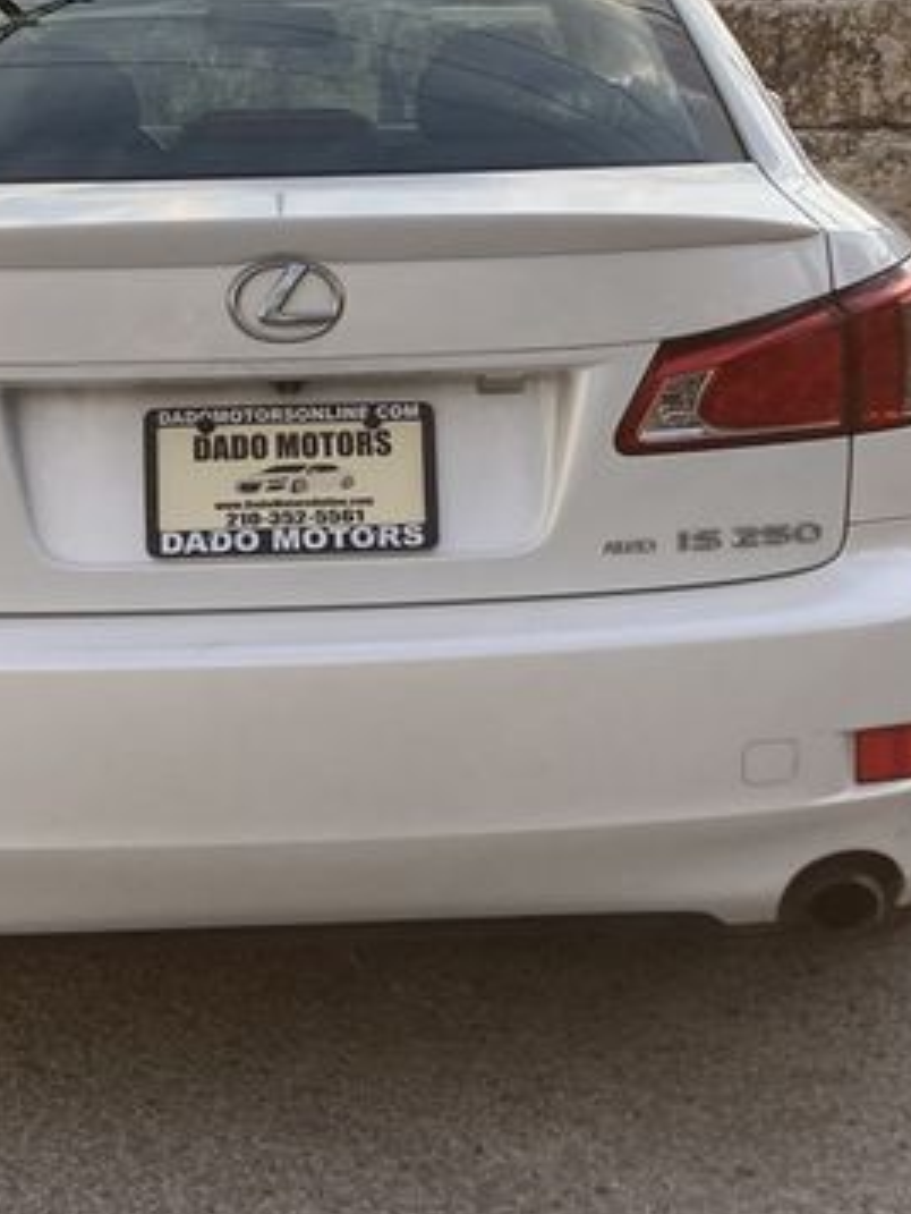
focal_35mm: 50
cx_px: 345
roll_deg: -0.9
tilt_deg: -9.2
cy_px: 425
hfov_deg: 29.0
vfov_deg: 37.8
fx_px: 1753
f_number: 1.8
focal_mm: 3.99
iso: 20
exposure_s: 1/1104
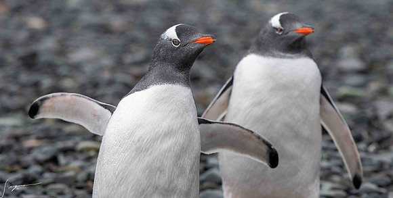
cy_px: 45
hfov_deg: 8.5
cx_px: 228
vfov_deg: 4.3
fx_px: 2639
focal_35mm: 259
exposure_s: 1/640
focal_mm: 160
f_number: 4
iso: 1000
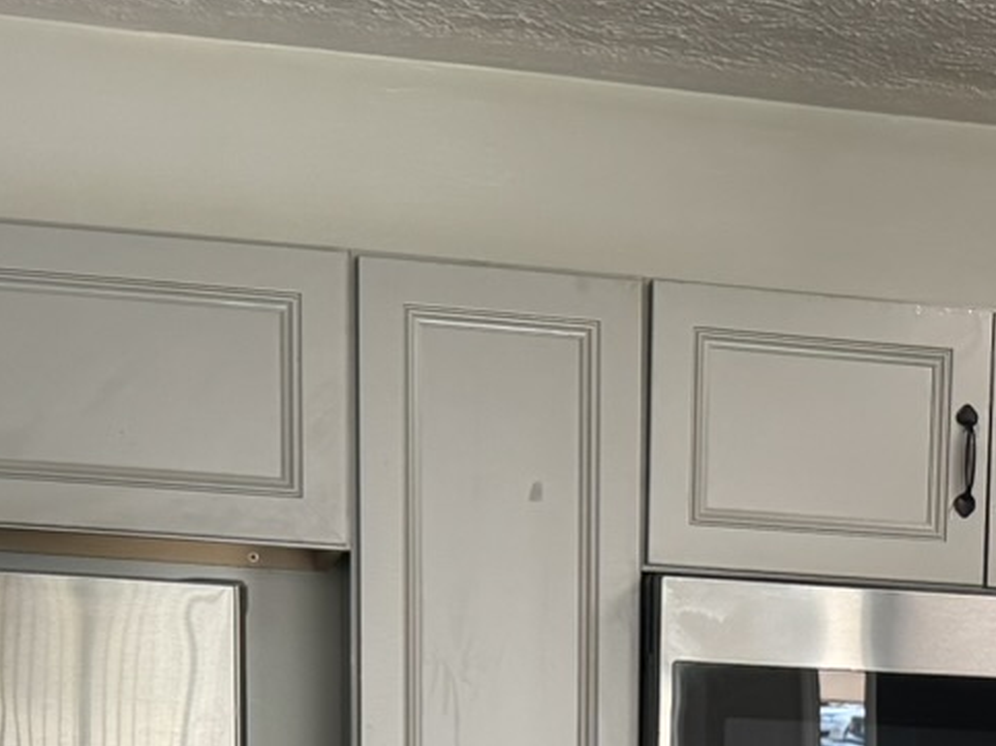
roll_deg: -2.8
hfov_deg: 18.7
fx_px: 2933
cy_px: 1145
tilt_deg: -5.5
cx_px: 1015
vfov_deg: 13.6
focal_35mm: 102
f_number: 1.78
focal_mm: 6.76
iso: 200
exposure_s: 1/120
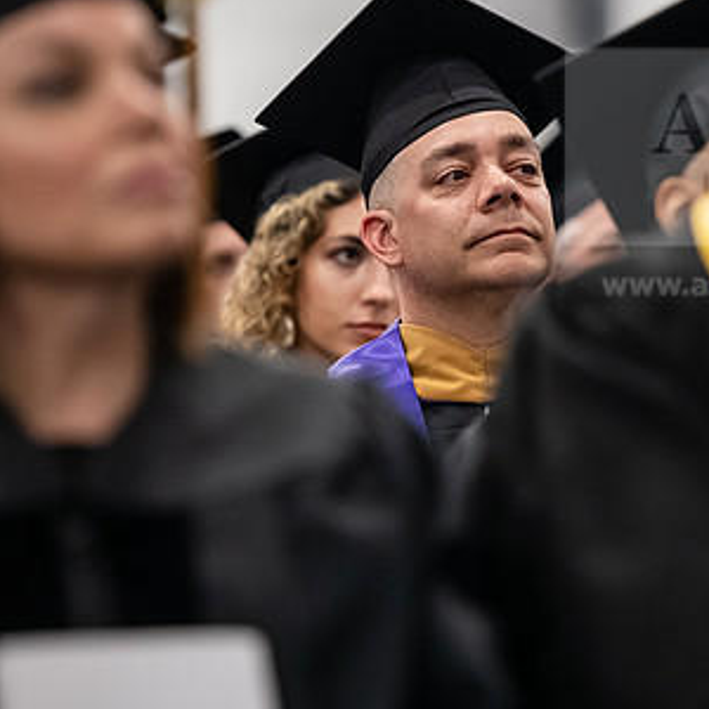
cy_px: 334
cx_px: 494
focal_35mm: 263
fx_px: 6094
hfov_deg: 6.7
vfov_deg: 6.7
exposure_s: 1/200
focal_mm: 160
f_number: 3.2
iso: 4000
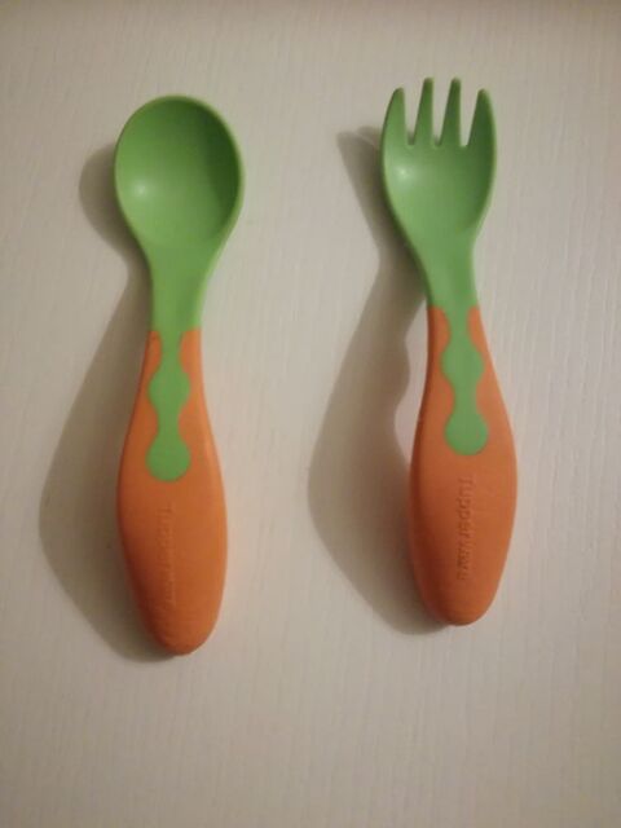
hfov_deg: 51.4
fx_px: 646
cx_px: 310
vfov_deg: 65.3
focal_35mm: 27
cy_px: 414
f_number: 2
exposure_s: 1/16.7
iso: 640
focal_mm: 3.79
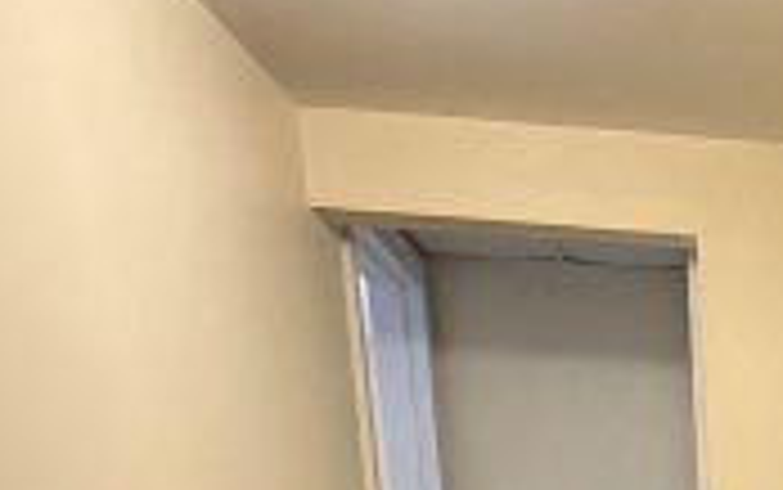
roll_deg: +0.4
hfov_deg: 29.6
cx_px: 983
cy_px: 881
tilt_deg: -13.6
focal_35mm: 57
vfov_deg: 18.1
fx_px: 1217
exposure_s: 1/60
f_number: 2.2
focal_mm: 2.22
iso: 640
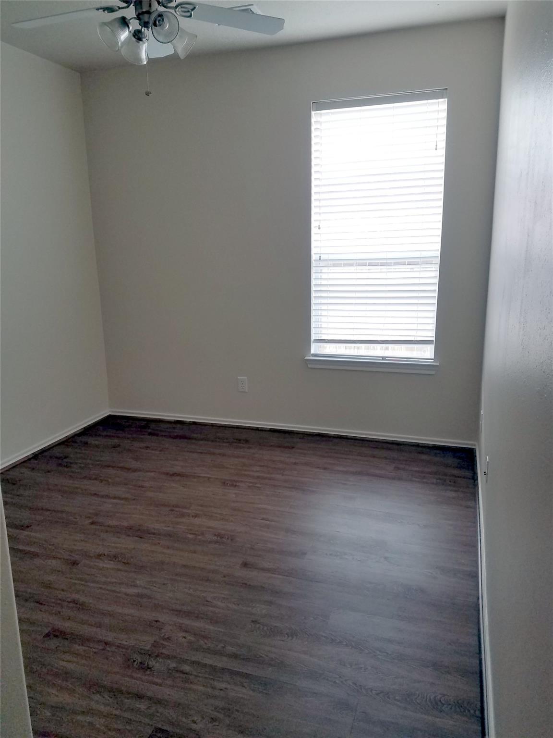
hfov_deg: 53.1
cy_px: 369
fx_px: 554
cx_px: 276
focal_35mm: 26
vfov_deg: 67.3
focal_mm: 4.2
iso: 50
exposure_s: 1/60
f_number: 1.7
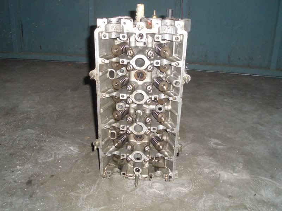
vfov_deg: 39.7
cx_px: 141
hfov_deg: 51.4
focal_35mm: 36
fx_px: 293
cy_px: 106
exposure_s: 1/40
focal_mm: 4.8
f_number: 4
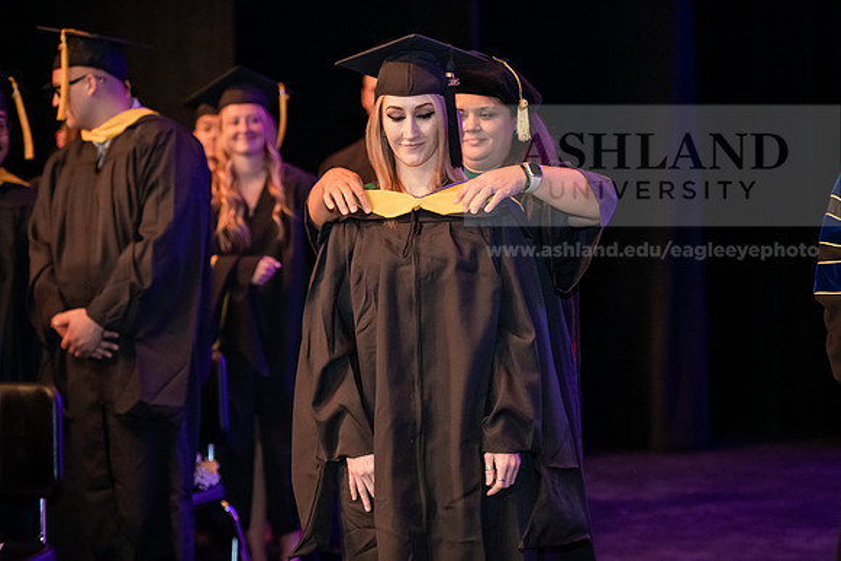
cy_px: 280
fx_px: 2150
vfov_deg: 14.9
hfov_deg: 22.1
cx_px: 420
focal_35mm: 92
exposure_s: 1/200
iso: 3200
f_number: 3.2
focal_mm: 92
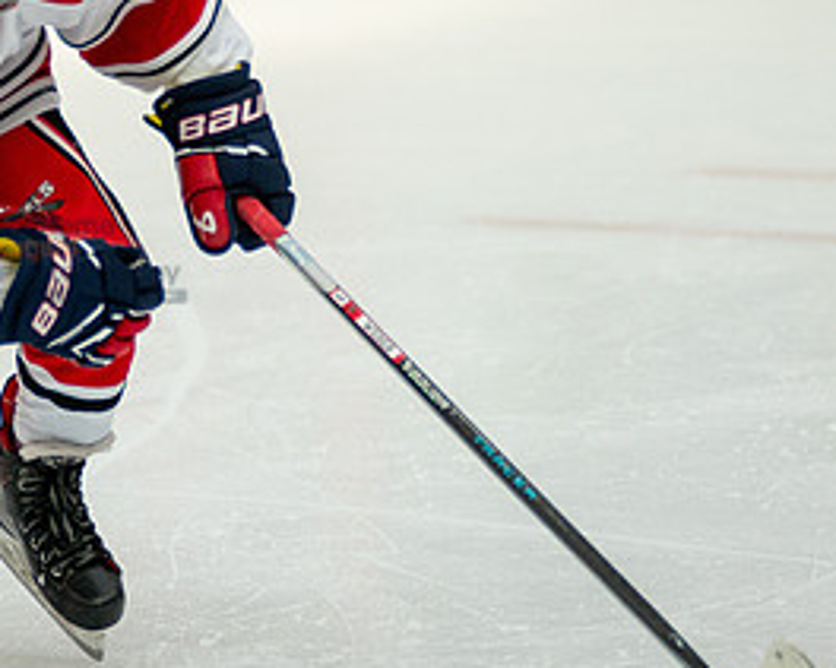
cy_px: 240
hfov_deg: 3.4
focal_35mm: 576
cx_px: 122
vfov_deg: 2.7
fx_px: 14246
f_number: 3.2
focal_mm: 209
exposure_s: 1/2500
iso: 1600
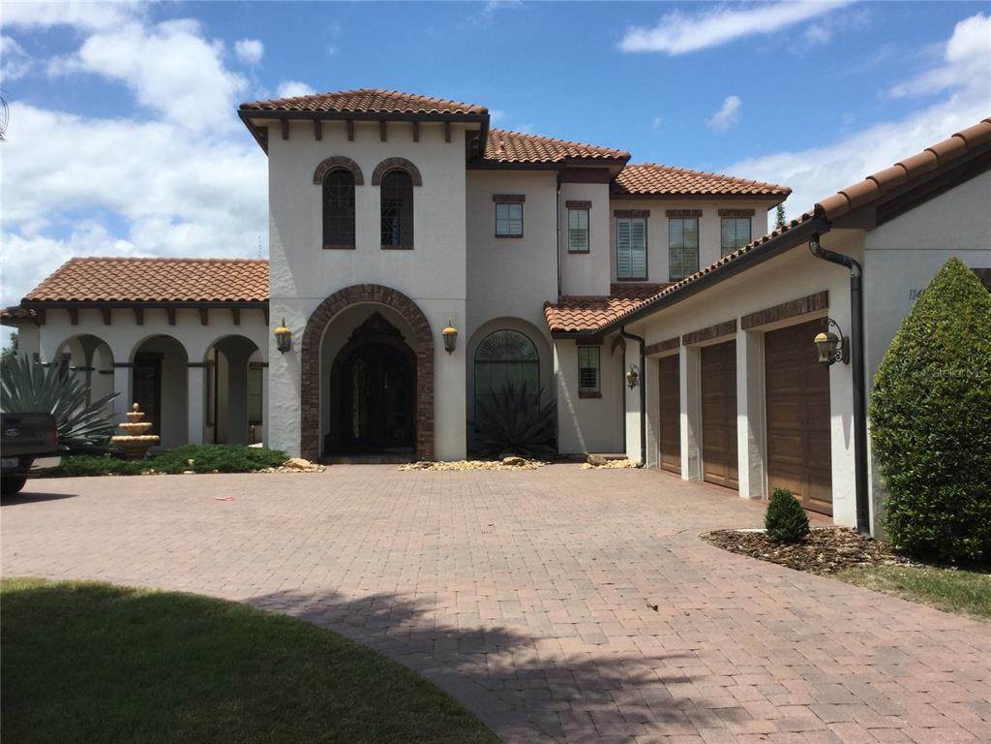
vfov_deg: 45.4
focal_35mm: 31
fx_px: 887
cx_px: 496
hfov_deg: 58.4
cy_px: 372
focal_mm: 3.3
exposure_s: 1/1664
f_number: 2.4
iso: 25
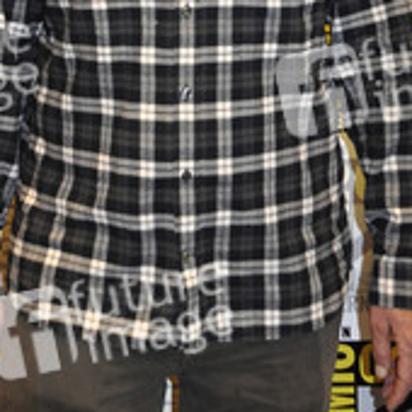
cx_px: 181
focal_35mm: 72
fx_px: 970
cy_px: -41
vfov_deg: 22.6
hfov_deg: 24.0
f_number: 4.5
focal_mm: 24
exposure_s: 1/60
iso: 1000
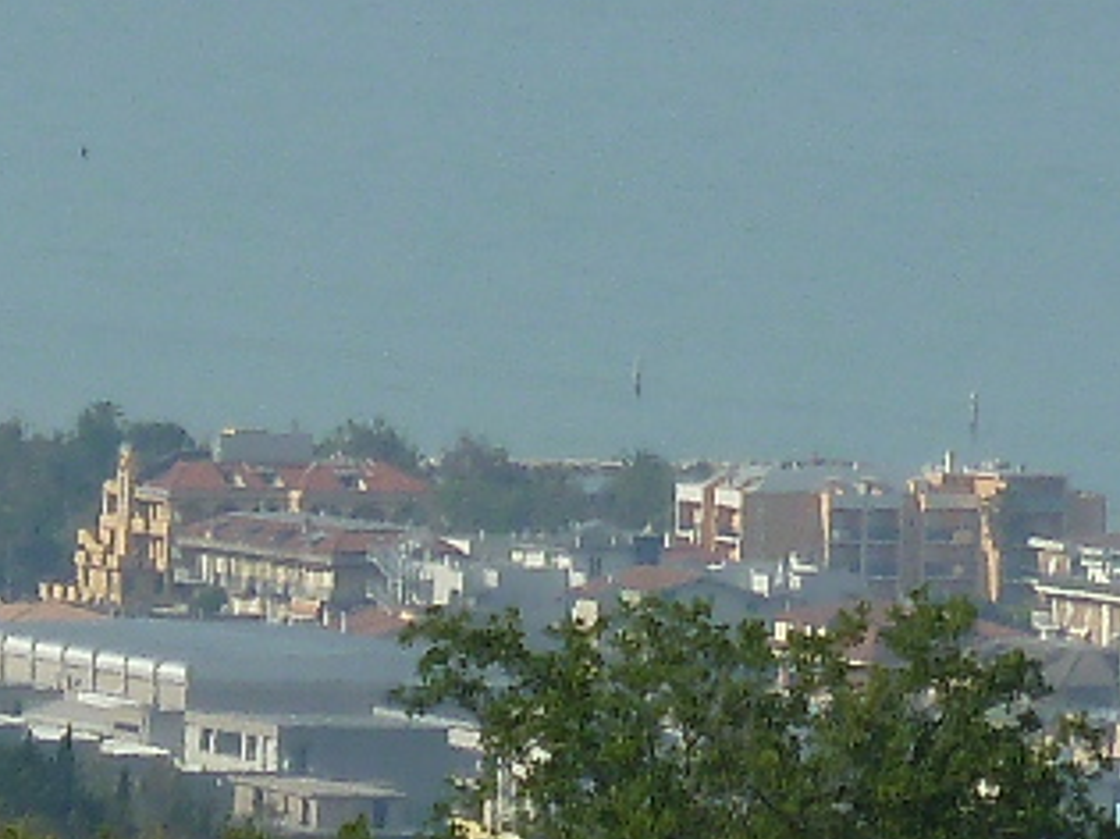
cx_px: 356
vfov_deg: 0.9
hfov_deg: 1.3
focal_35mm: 1583
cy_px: 92
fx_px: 51198
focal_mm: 49.2
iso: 80
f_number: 5.6
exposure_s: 1/500
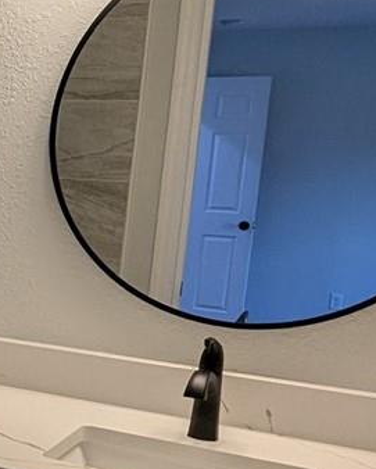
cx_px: -284
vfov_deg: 31.3
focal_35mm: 60
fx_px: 833
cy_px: 290
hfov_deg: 19.5
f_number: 2.2
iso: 96
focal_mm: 1.95
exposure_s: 1/120
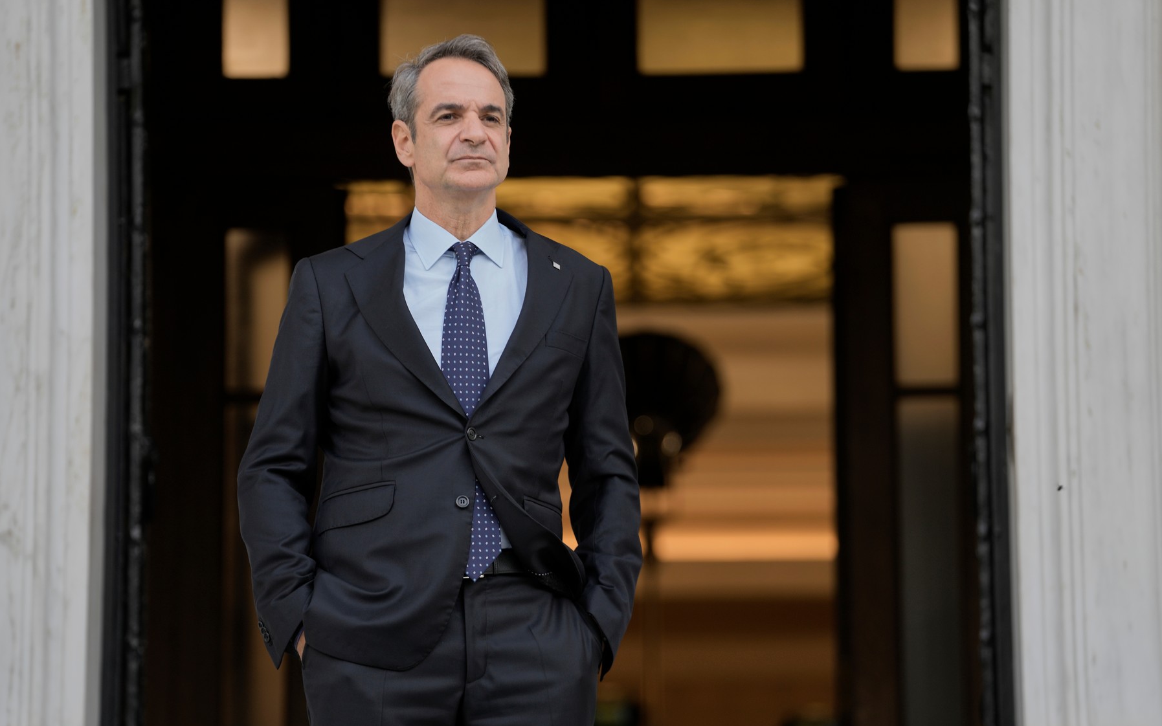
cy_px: 356
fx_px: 5859
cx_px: 582
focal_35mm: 185
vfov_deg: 7.1
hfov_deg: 11.3
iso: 200
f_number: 3.5
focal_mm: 181
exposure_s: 1/320
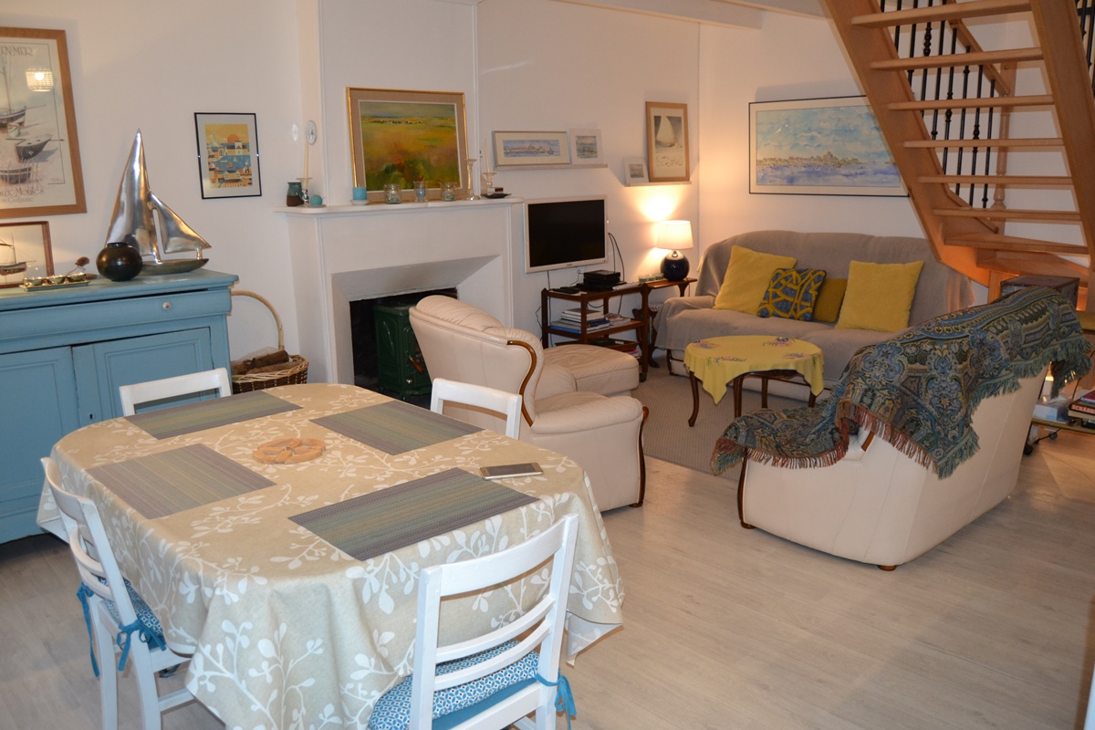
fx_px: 821
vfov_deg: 47.9
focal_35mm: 27
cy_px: 365
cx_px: 548
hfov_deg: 67.4
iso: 900
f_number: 3.5
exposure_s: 1/60
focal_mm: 18
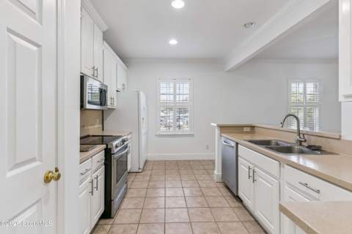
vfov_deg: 70.4
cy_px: 117
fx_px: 166
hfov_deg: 93.3
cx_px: 176
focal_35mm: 17
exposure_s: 1/10
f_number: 8
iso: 250
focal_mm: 17
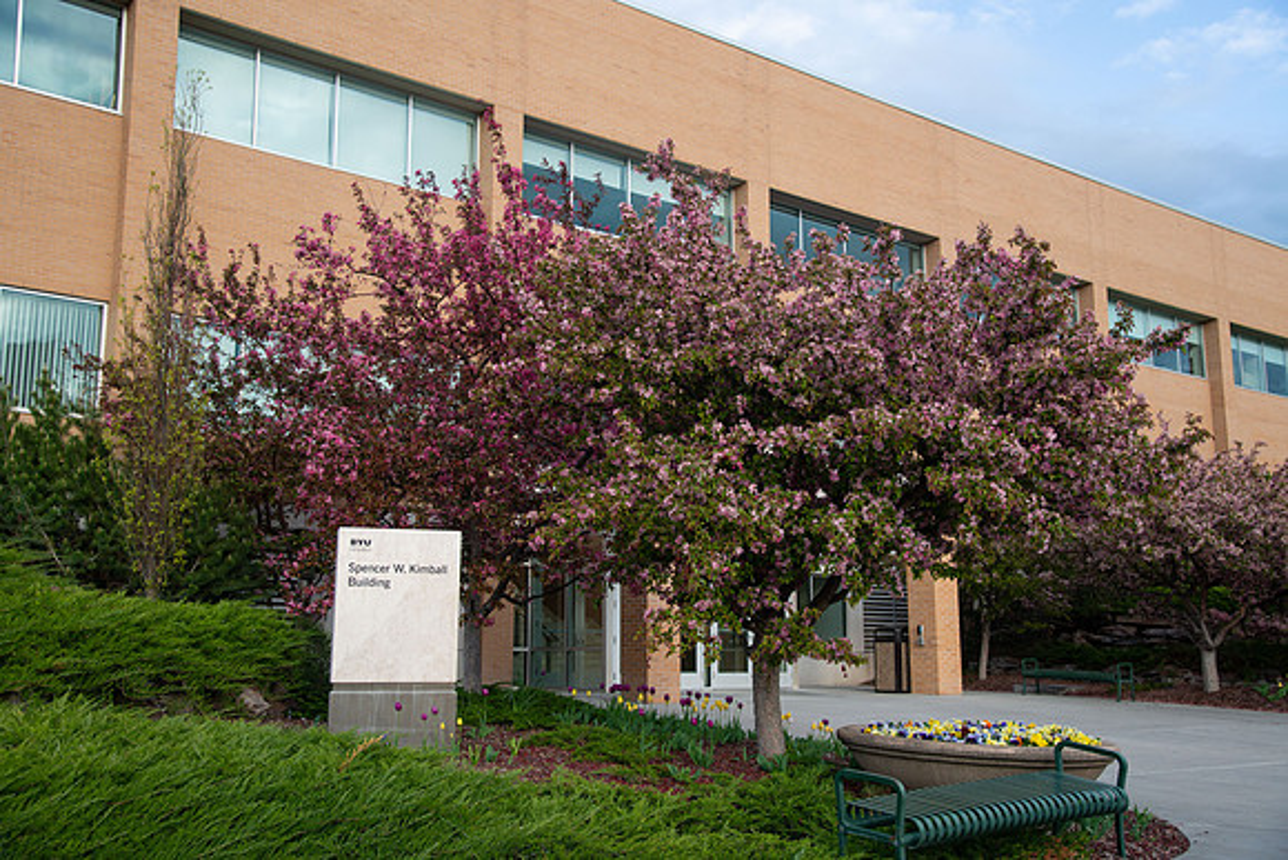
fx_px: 1260
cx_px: 644
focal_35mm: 35
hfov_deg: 54.1
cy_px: 430
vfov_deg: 37.7
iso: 320
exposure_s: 1/400
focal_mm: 35
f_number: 5
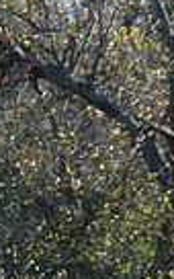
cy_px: 373
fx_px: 3953
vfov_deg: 4.0
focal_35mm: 521
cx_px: -397
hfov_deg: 2.5
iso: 1000
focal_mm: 120
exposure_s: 1/1250
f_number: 5
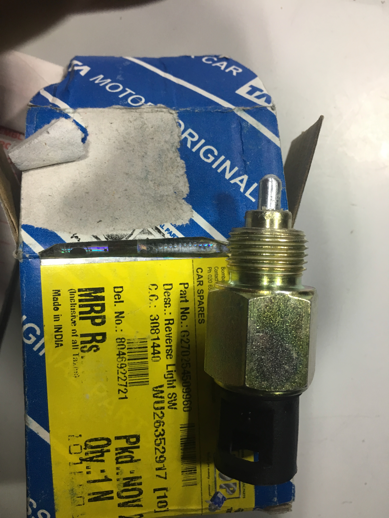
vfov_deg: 61.7
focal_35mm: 29
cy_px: 259
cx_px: 194
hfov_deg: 48.2
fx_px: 435
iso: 100
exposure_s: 1/33
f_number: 2.2
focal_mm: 4.15
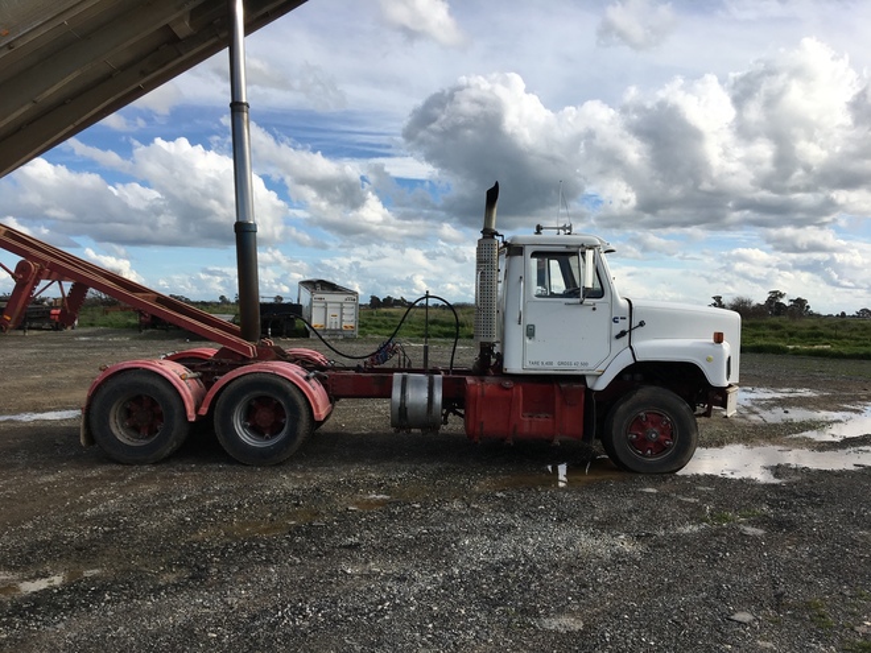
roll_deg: -2.3
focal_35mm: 29
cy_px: 326
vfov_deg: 48.2
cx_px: 436
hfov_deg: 61.7
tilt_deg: -0.4
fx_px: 730
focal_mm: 4.15
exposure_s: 1/1399
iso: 25
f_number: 2.2
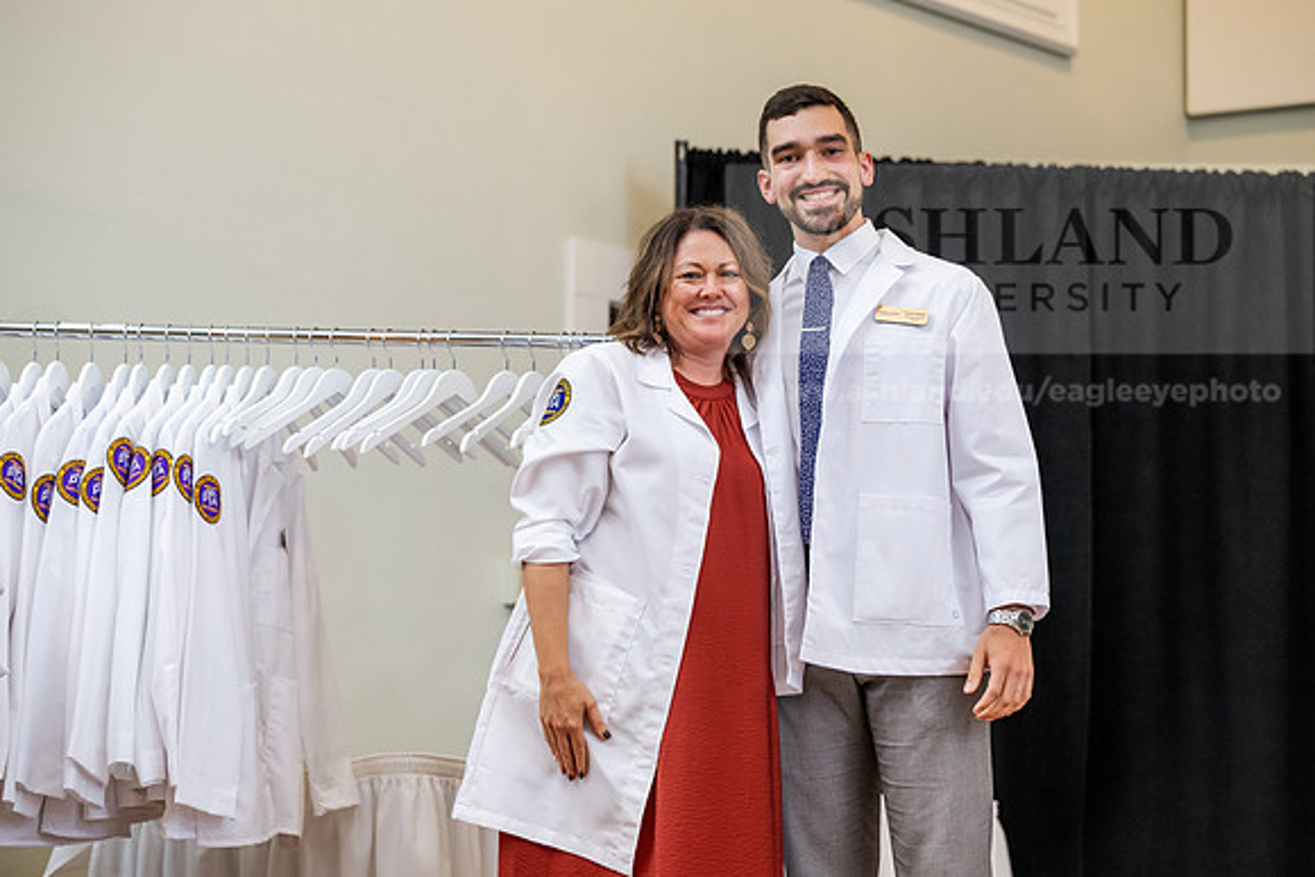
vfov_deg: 13.2
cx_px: 658
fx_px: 3800
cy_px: 438
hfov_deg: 19.6
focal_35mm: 104
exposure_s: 1/200
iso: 1600
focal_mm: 104
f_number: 3.5
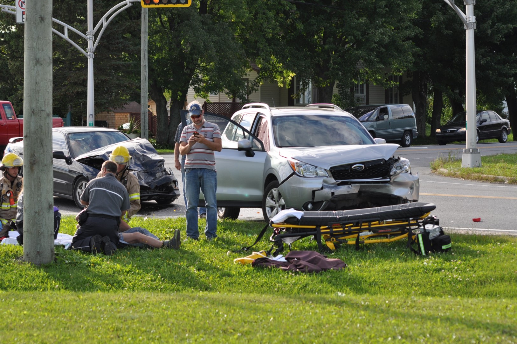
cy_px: 172
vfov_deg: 11.1
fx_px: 1764
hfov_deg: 16.7
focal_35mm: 123
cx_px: 258
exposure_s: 1/500
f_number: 5.6
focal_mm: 82
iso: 200
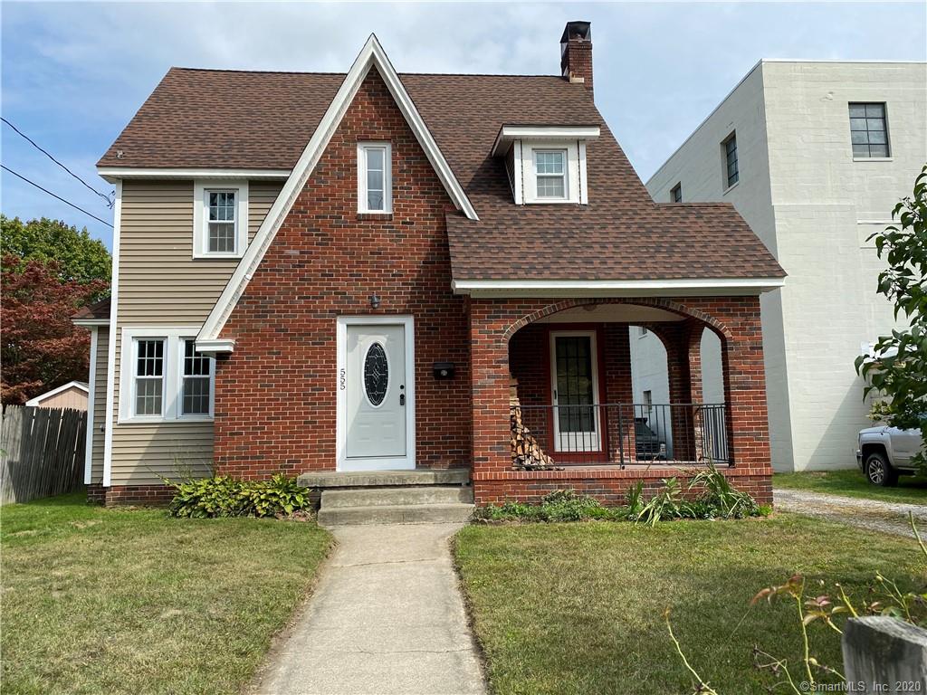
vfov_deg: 53.1
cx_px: 464
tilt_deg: +6.5
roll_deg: +0.9
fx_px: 696
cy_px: 348
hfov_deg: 67.3
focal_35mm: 26
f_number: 1.8
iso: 32
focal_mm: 4.25
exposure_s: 1/2315
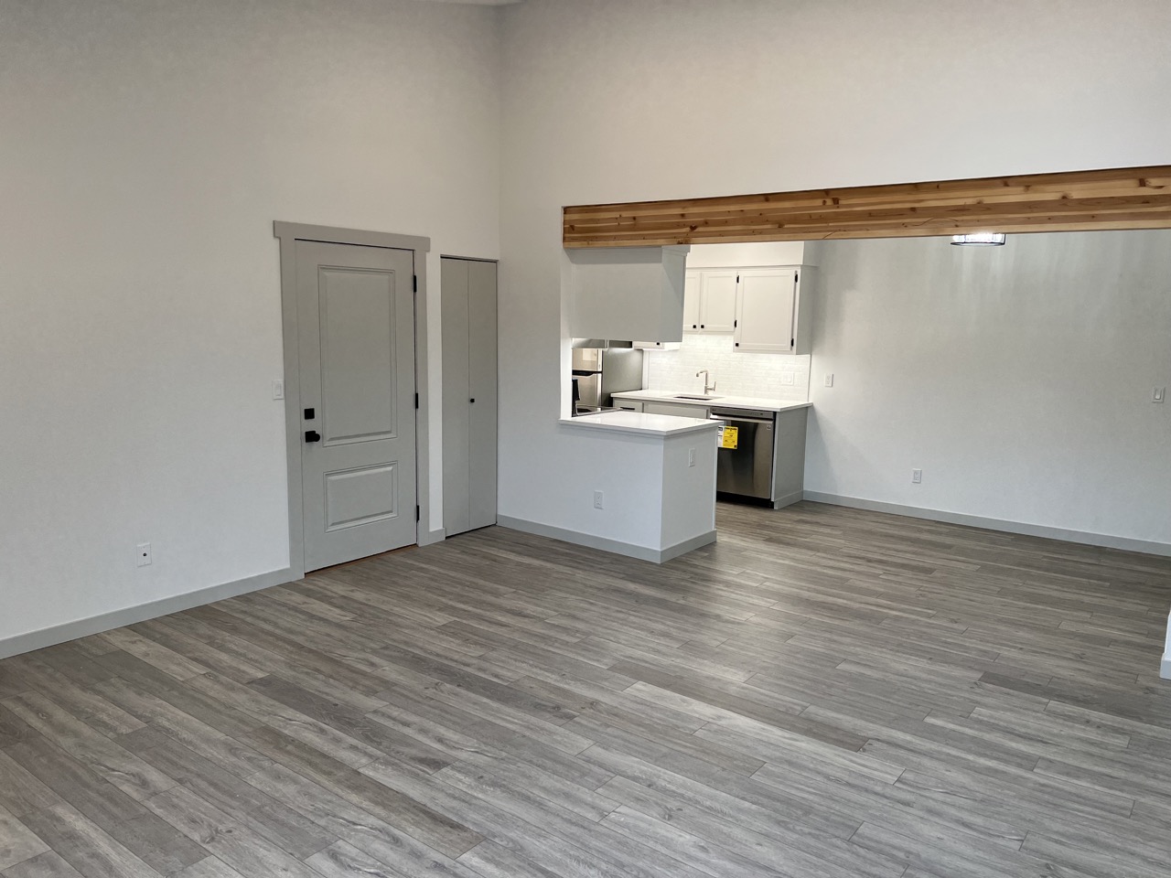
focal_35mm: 26
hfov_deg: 67.3
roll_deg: -0.6
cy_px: 439
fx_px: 880
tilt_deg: -7.9
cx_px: 586
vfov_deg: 53.1
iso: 64
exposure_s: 1/127
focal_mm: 5.7
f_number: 1.5
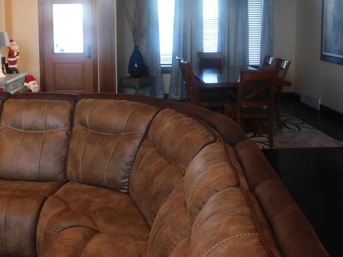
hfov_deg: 44.4
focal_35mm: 42
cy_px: 65
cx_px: 127
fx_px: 416
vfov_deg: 33.7
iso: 360
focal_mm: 4
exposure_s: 1/30
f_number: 3
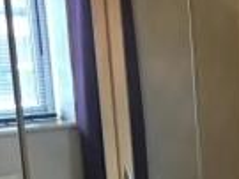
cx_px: 481
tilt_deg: -13.9
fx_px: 862
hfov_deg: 13.5
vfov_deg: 11.5
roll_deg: -1.4
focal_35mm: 125
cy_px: 237
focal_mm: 4.15
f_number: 2.2
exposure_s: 1/33
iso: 250
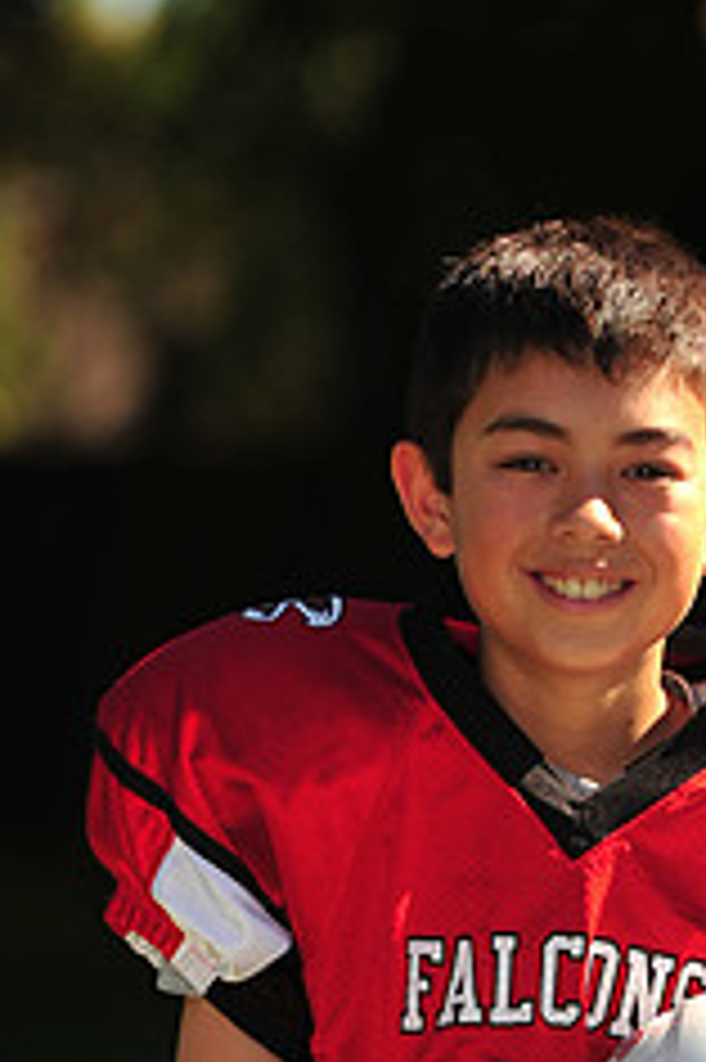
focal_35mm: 442
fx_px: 13020
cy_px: 1296
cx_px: 540
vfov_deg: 4.7
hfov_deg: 3.1
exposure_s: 1/640
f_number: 4.5
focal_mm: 180
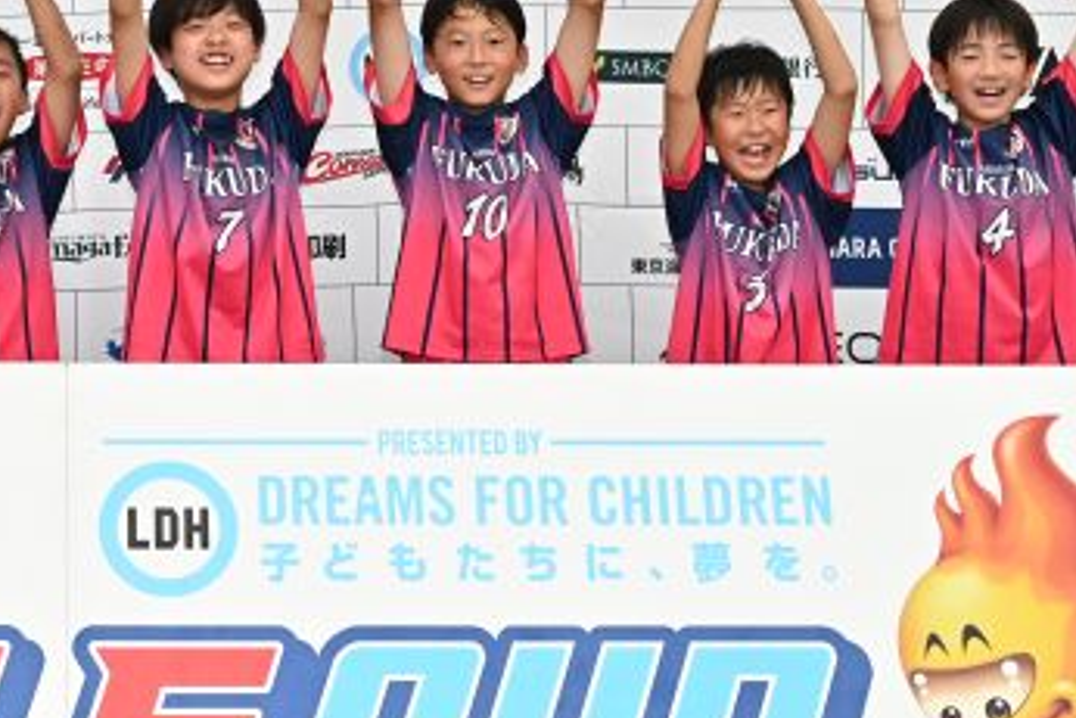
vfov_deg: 14.1
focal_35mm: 97
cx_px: 84
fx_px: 2900
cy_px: 176
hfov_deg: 20.5
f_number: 5
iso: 800
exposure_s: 1/250
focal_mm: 42
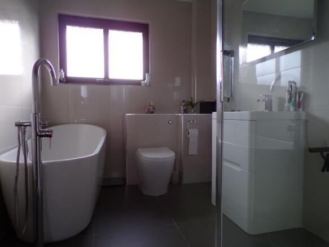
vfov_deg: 56.8
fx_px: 228
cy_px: 124
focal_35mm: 24
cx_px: 164
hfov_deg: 71.6
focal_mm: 4.3
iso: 100
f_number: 3
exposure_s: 1/42
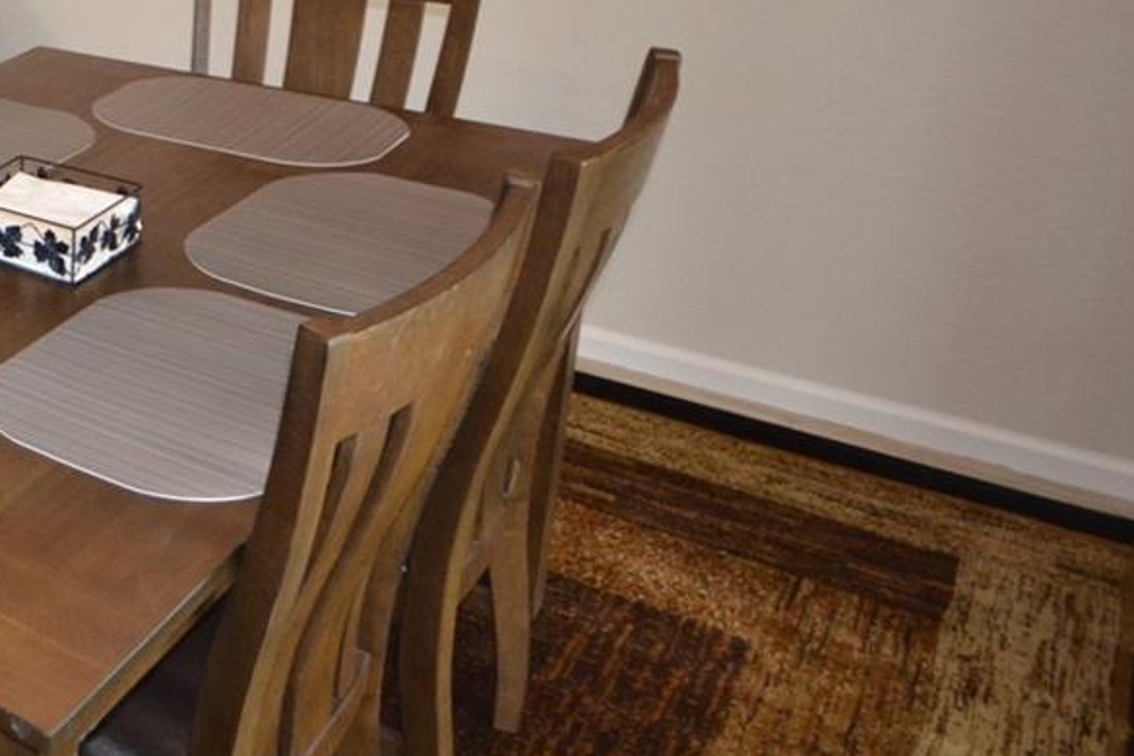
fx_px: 1291
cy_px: 39
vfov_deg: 30.8
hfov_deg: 32.8
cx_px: -397
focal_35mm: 41
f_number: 4
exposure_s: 1/60
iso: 640
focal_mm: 10
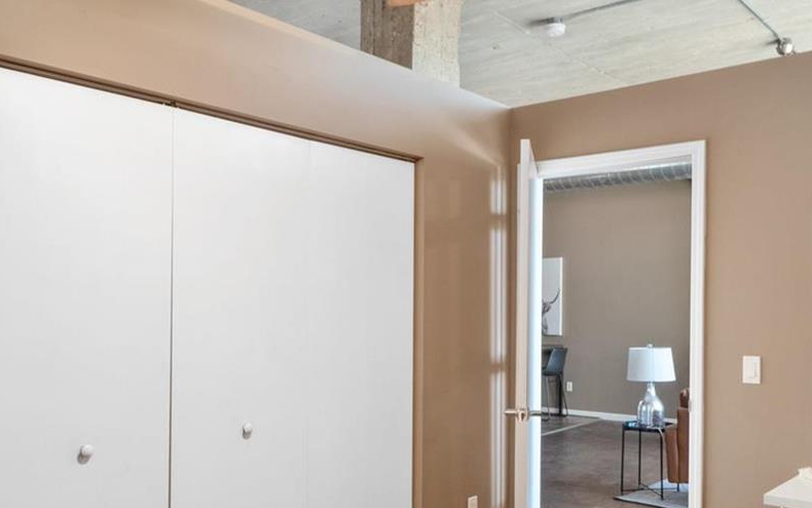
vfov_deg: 37.8
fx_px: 730
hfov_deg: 58.0
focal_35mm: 33
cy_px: 351
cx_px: 457
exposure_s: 1
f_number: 8
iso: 400
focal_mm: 8
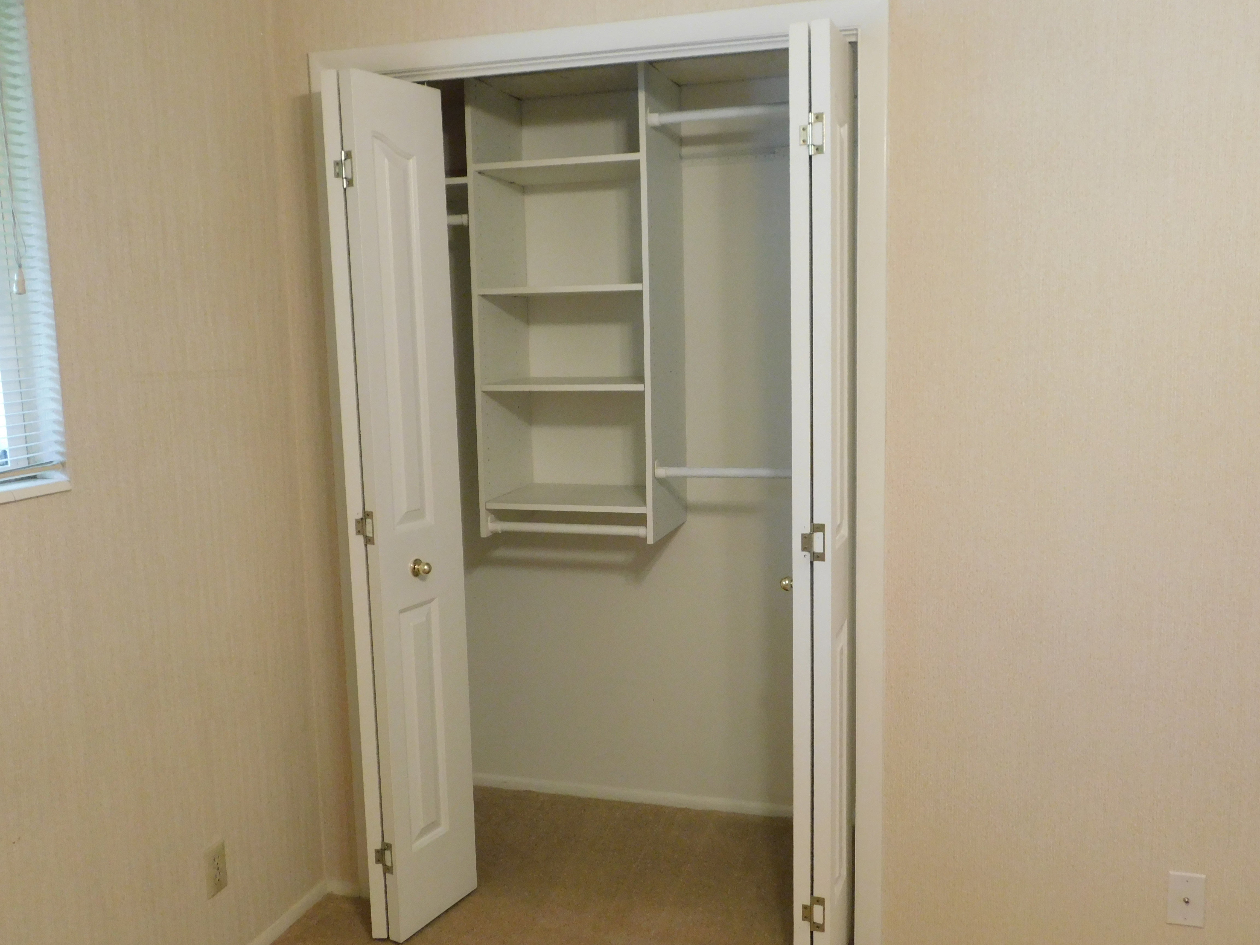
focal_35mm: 30
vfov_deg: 46.8
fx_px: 1092
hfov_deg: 60.0
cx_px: 630
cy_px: 472
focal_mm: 5.3
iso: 400
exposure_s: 1/20
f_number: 3.2
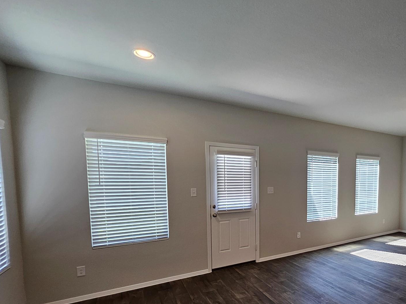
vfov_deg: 67.1
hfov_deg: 80.3
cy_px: 199
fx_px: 223
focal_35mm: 19
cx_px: 286
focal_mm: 1.7
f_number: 2.2
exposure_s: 1/60
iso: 80
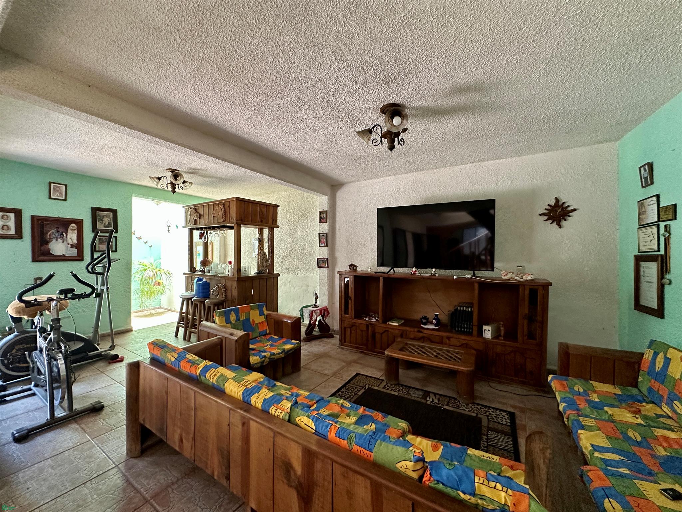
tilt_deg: +0.1
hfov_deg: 102.1
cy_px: 256
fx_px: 276
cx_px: 341
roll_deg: -0.3
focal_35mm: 14
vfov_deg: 85.7
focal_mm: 2.22
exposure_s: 1/60
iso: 400
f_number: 2.2
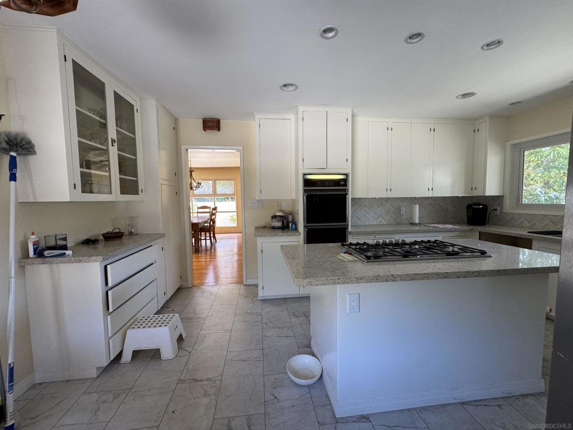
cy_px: 215
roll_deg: +1.2
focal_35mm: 14
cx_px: 286
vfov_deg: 85.7
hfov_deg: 102.1
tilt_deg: -5.3
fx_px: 232
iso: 160
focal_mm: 2.22
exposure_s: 1/99
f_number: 2.2
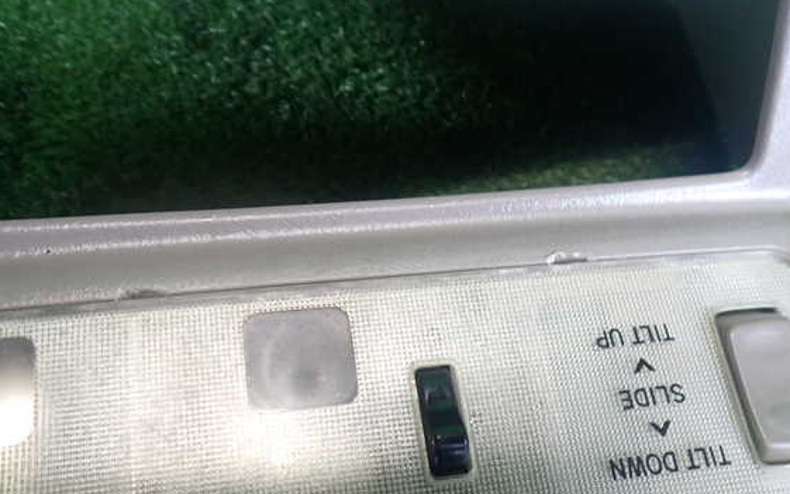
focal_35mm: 34
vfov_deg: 37.3
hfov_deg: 56.7
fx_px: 732
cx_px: 373
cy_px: 245
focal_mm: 5.4
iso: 400
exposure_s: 1/40
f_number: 2.3
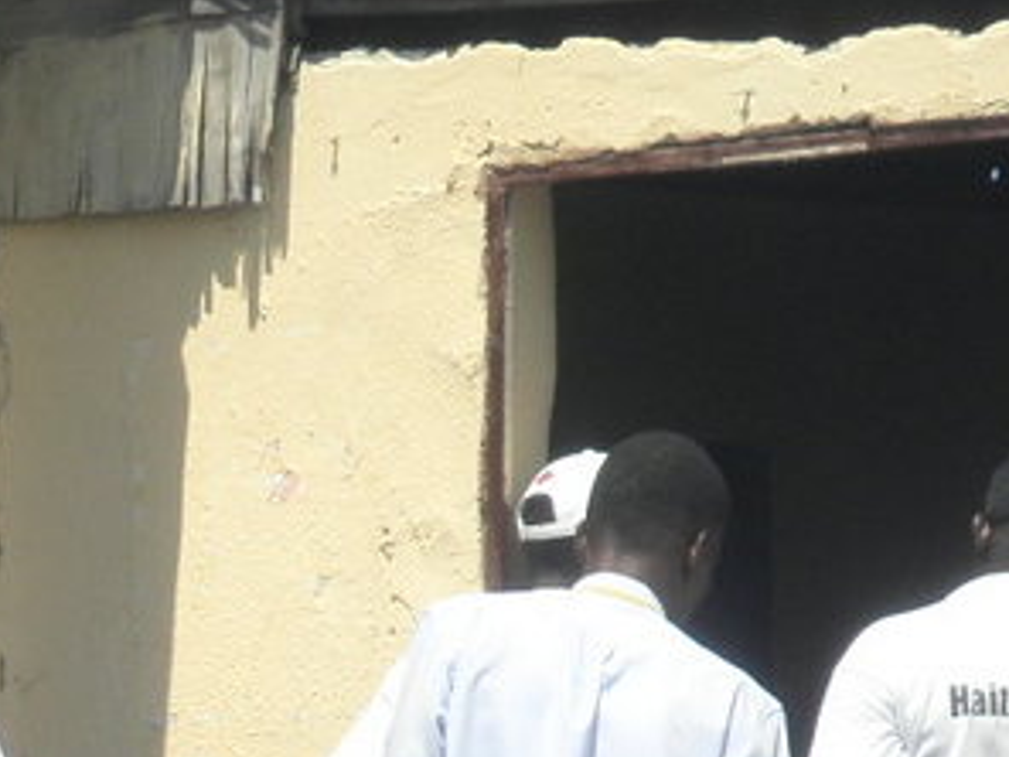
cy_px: 1101
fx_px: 4343
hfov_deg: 13.0
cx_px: -95
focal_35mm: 149
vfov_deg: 9.7
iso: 64
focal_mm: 7.6
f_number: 10.1
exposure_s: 1/80
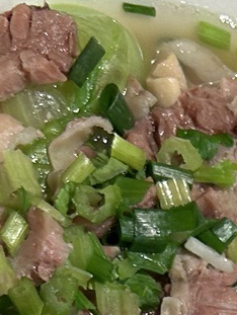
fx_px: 1521
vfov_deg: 9.9
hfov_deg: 8.6
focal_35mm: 167
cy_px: 839
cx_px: 418
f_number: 1.5
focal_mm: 5.7
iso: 50
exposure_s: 1/100
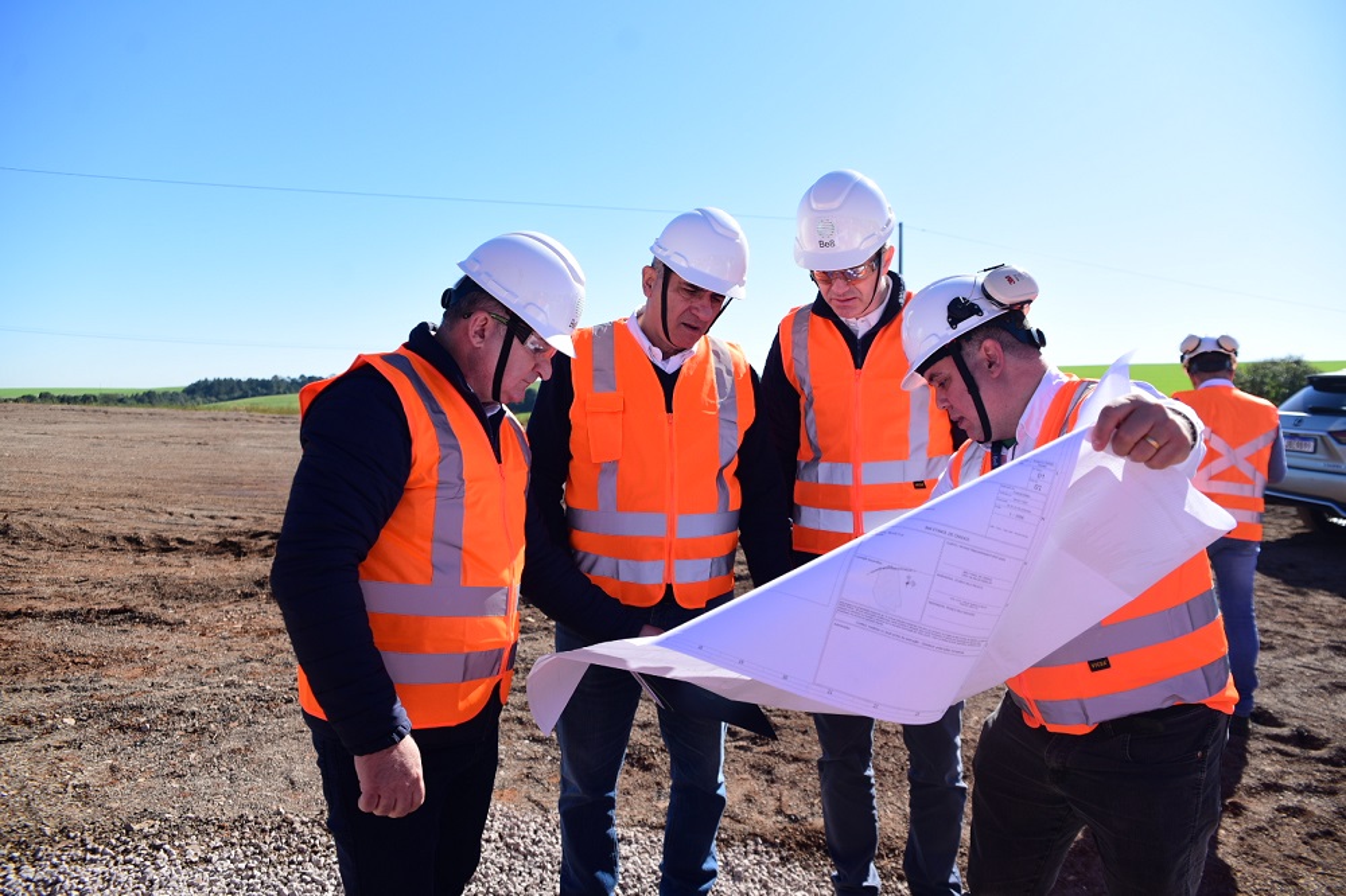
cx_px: 673
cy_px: 448
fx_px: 897
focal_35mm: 24
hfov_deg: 73.8
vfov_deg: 53.1
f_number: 4
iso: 160
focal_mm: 24
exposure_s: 1/1000
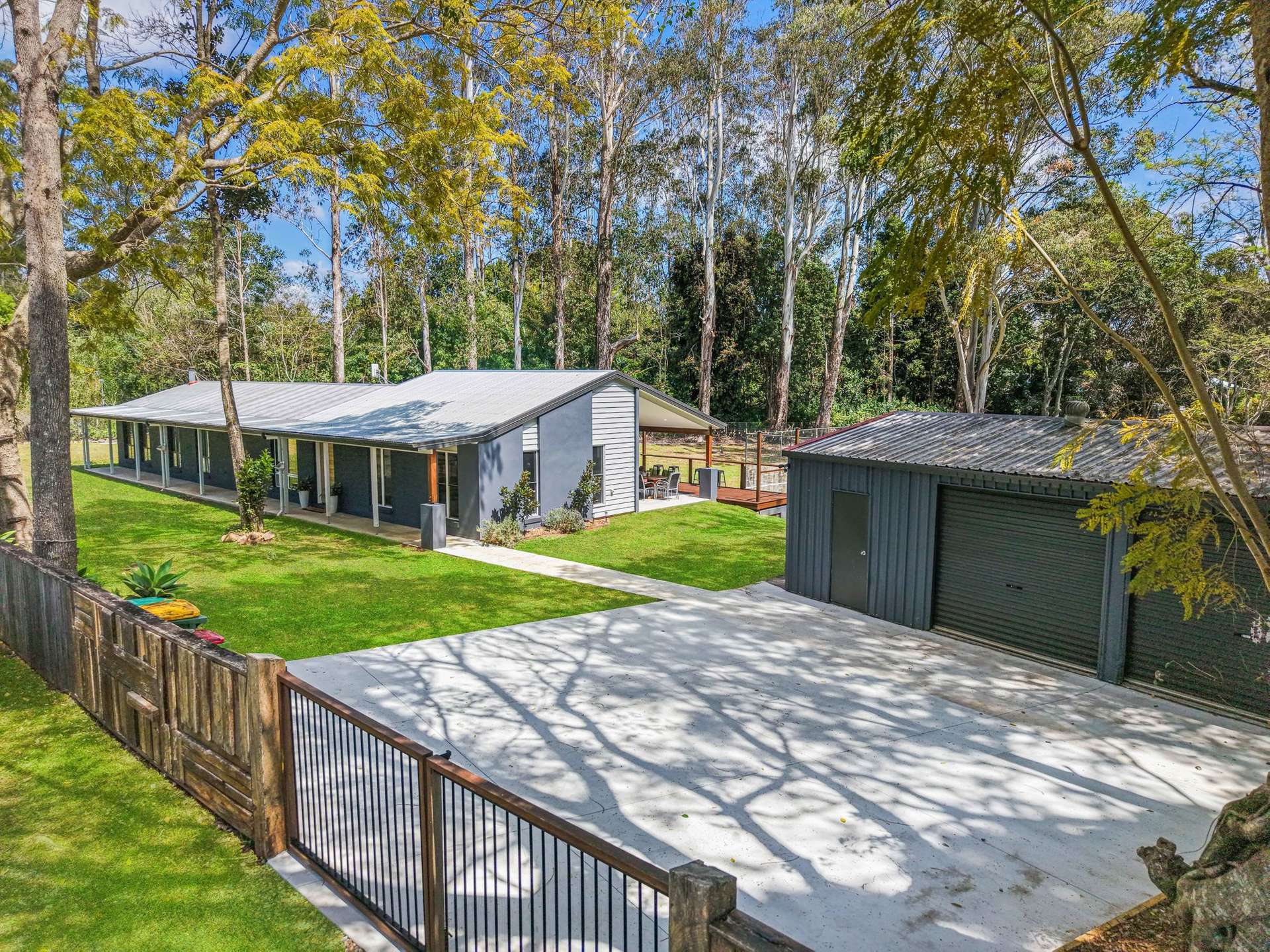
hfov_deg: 71.6
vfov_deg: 56.8
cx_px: 635
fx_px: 881
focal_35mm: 24
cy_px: 476
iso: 260
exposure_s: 1/4000
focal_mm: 8.67
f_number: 1.8
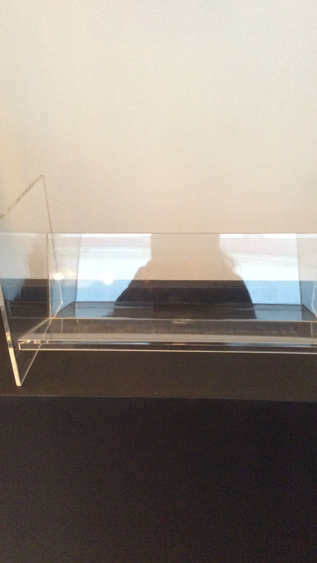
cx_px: 173
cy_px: 281
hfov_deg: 33.7
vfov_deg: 56.6
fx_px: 523
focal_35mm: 35
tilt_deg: -26.3
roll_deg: +1.5
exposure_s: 1/17
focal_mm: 3.3
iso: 250
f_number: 2.4
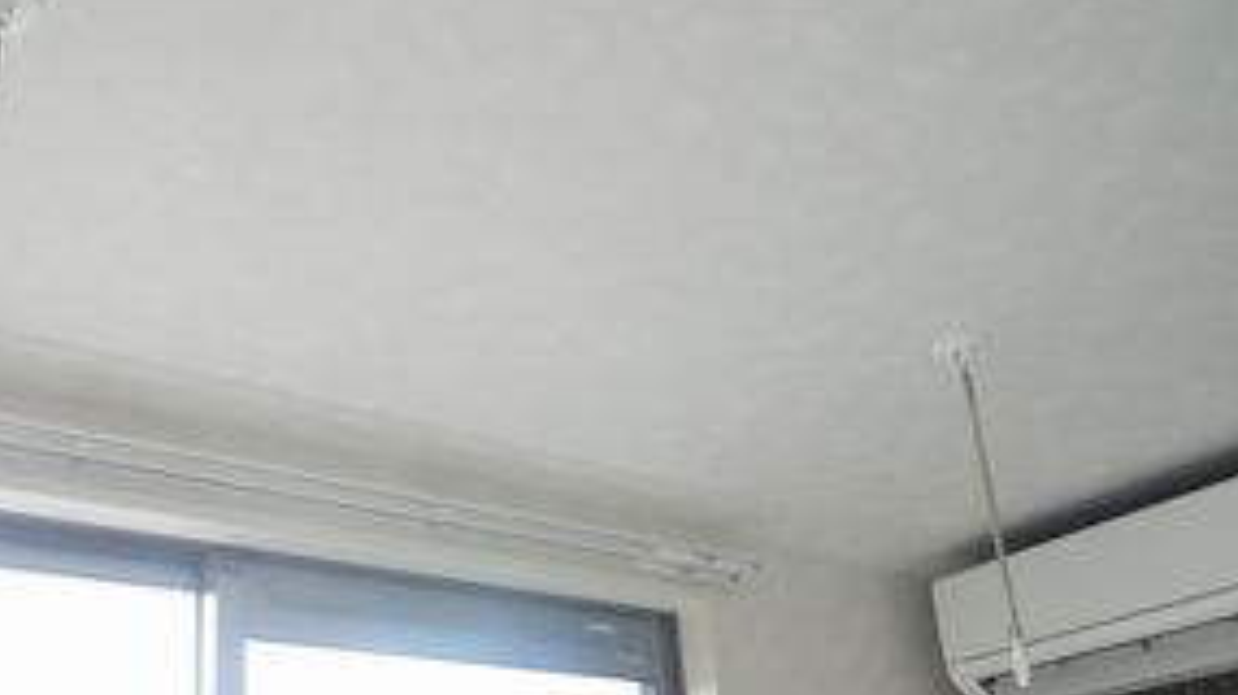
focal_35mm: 44
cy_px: 623
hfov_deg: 45.9
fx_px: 1444
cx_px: 452
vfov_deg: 26.2
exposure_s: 1/60
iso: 250
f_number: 4
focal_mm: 16
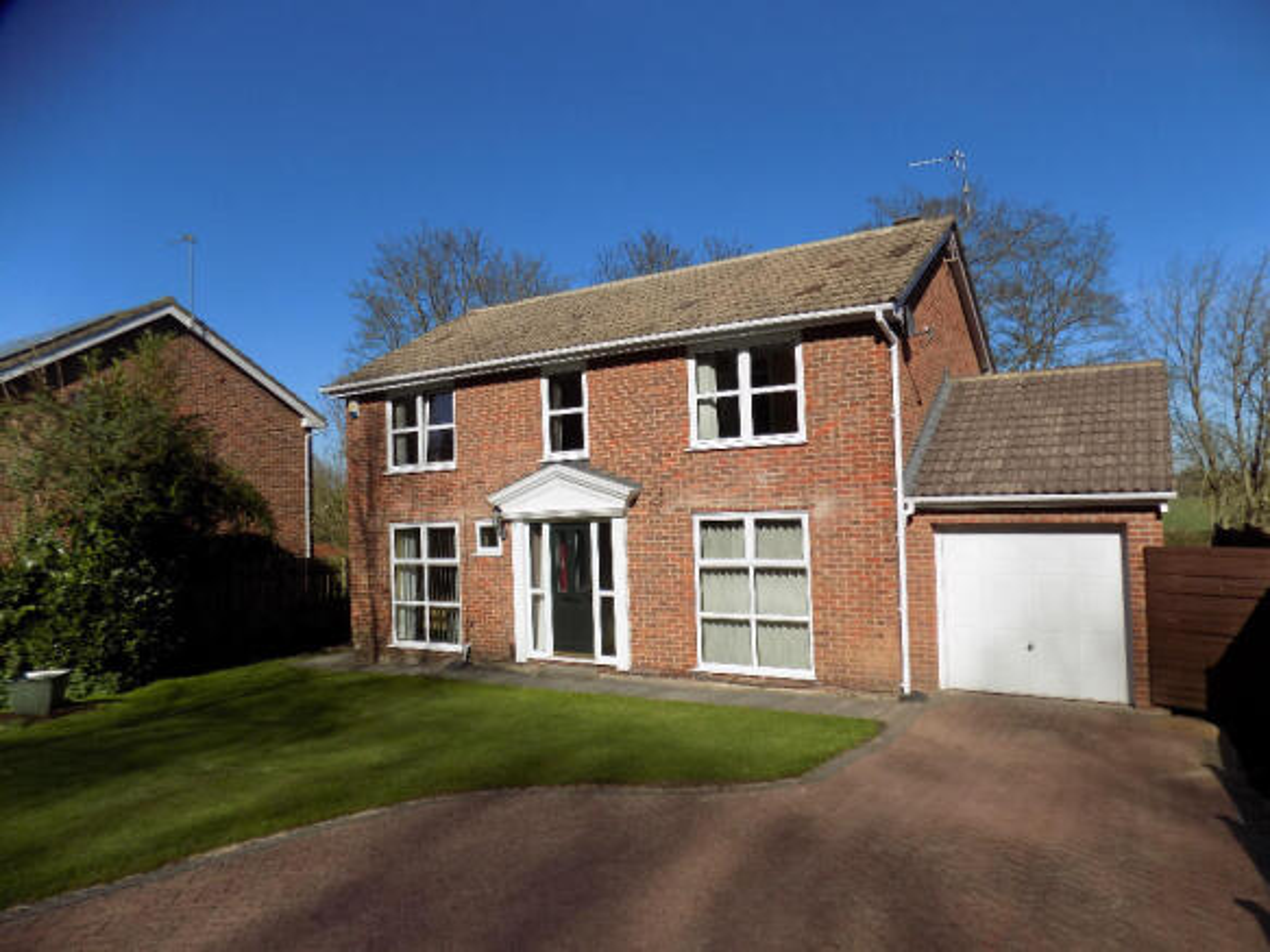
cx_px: 635
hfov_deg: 73.9
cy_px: 476
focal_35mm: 23
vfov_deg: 58.9
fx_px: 844
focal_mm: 4
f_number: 9.9
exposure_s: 1/200
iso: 80
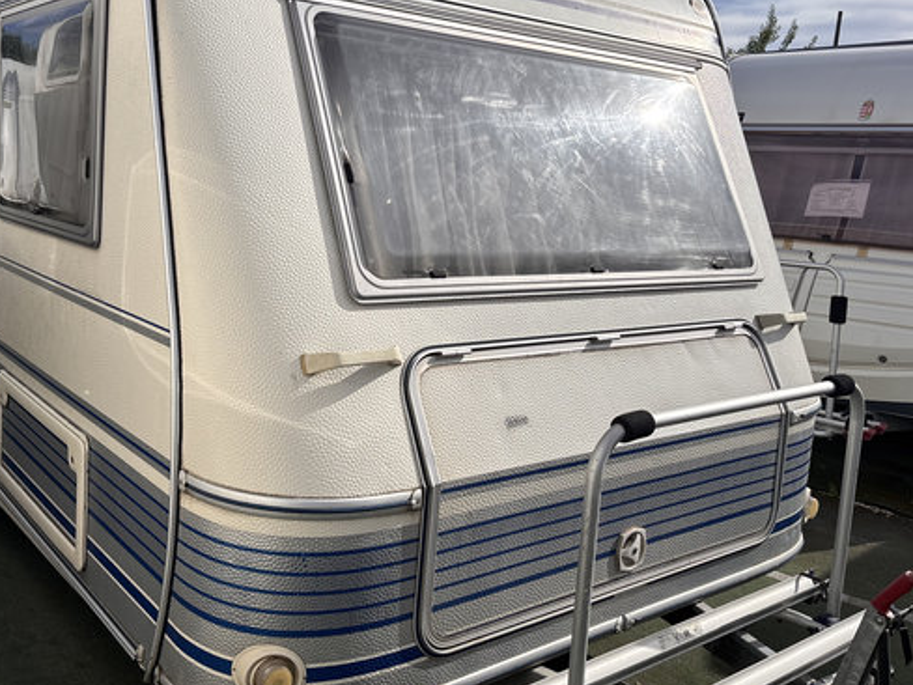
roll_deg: -3.5
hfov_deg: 53.5
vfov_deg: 41.5
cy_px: 250
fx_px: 897
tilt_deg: -3.9
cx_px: 362
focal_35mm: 34
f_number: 1.6
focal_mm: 5.96
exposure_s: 1/5348
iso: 50
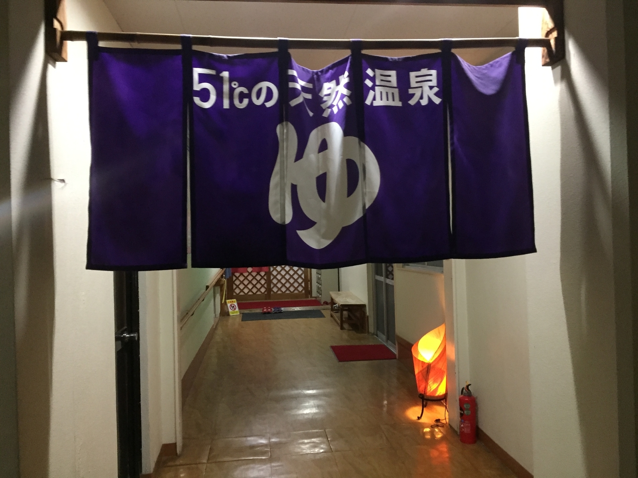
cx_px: 319
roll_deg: +1.1
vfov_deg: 48.2
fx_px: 534
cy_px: 239
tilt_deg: +1.4
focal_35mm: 29
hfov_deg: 61.7
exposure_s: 1/15
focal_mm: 4.15
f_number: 2.2
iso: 250
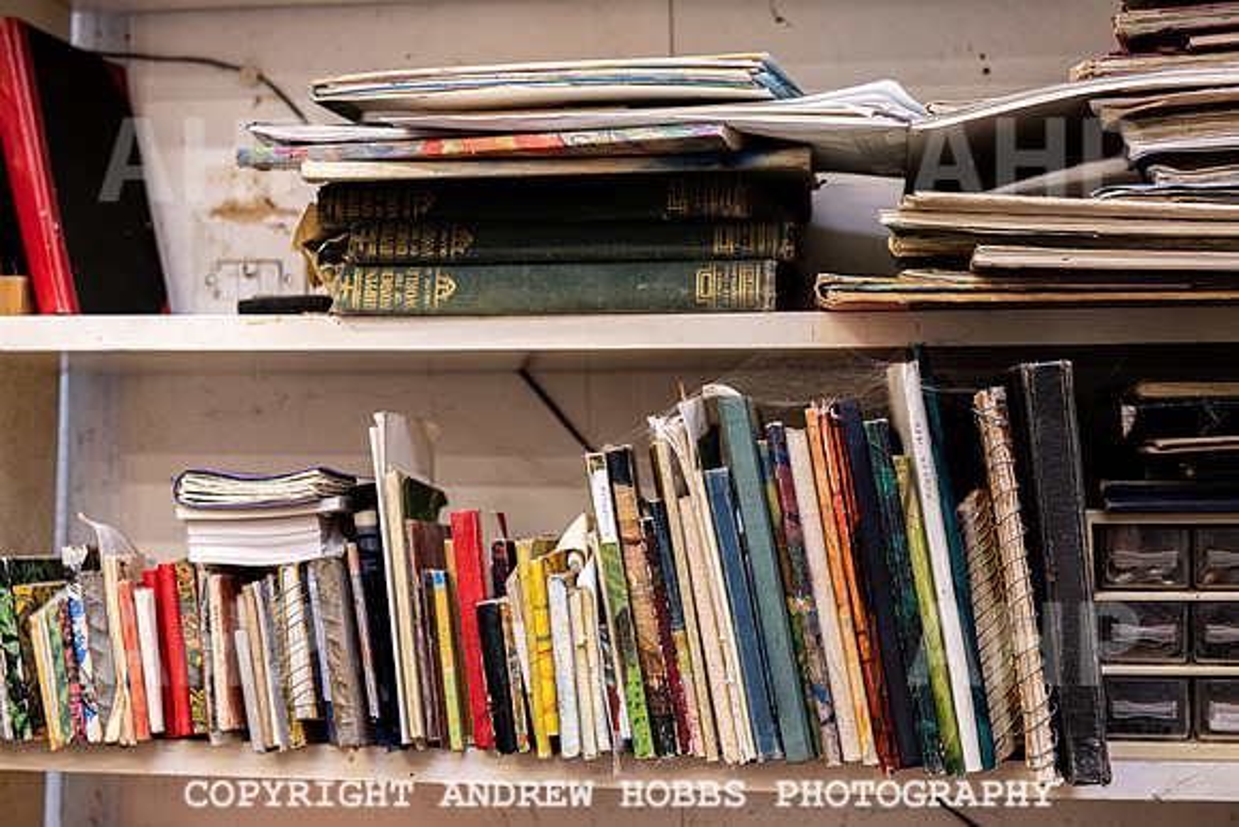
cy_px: 414
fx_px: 2410
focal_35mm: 70
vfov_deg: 19.5
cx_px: 620
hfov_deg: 28.8
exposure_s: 1/4
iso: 64
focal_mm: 70
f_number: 5.6
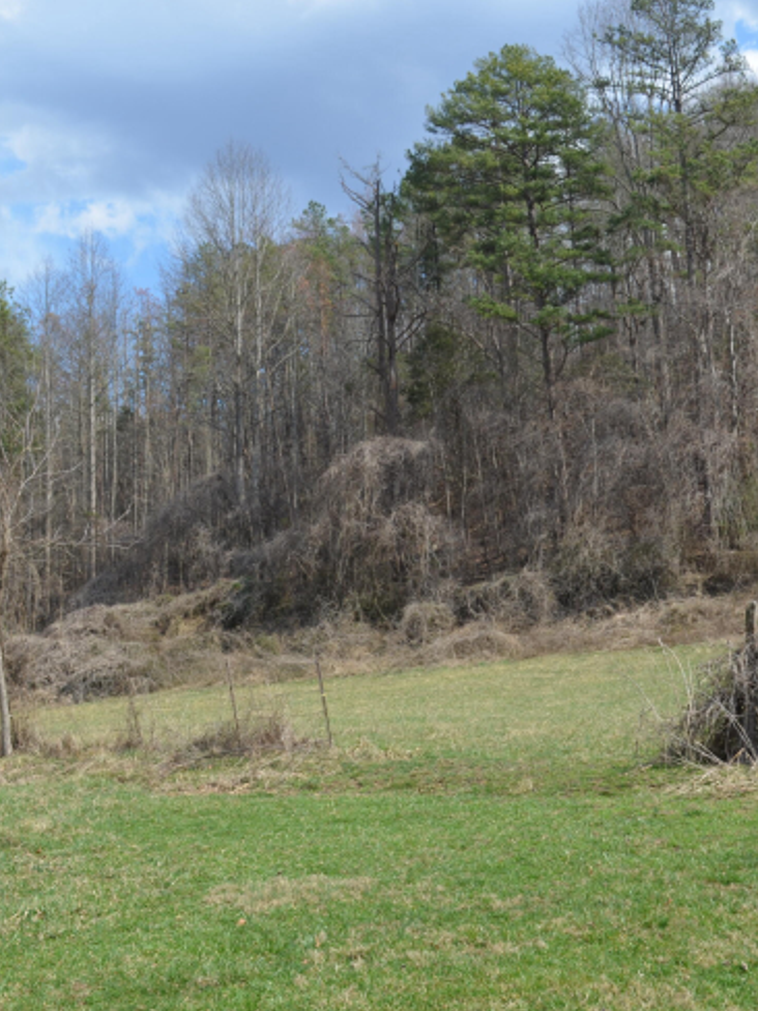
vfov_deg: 38.9
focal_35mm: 49
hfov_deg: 29.5
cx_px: 486
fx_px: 1431
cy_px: 512
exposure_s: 1/250
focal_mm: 22
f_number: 8
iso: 125
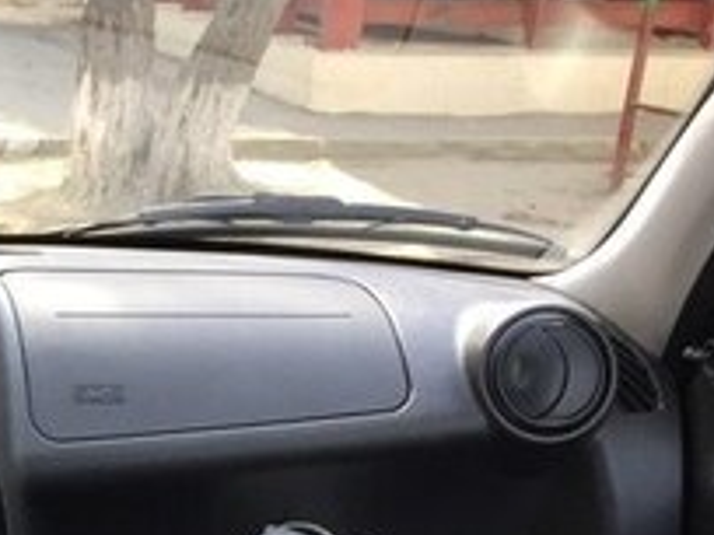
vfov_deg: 15.0
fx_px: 1939
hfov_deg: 19.1
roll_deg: -1.4
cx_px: -242
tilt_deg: -23.3
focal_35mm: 94
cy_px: 691
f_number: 2.2
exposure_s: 1/100
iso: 50
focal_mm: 4.15
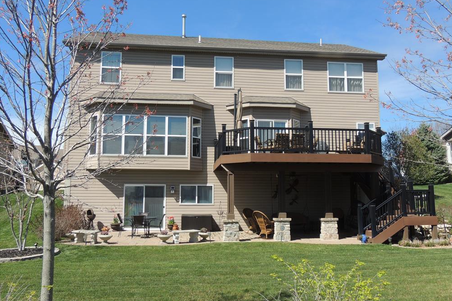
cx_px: 231
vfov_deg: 41.1
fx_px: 402
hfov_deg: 58.7
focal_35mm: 32
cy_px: 153
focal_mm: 5.3
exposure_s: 1/1000
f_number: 3.1
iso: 100
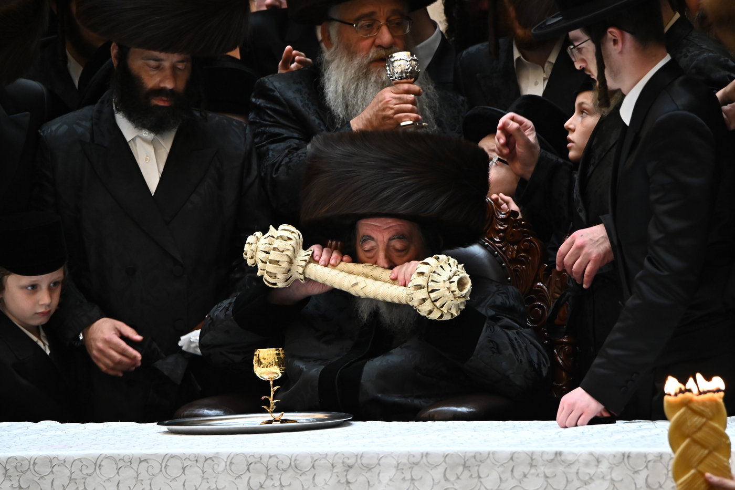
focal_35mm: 600
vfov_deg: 2.3
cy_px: 245
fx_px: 12248
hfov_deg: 3.4
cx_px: 368
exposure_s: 1/160
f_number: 7.1
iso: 4000
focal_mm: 600
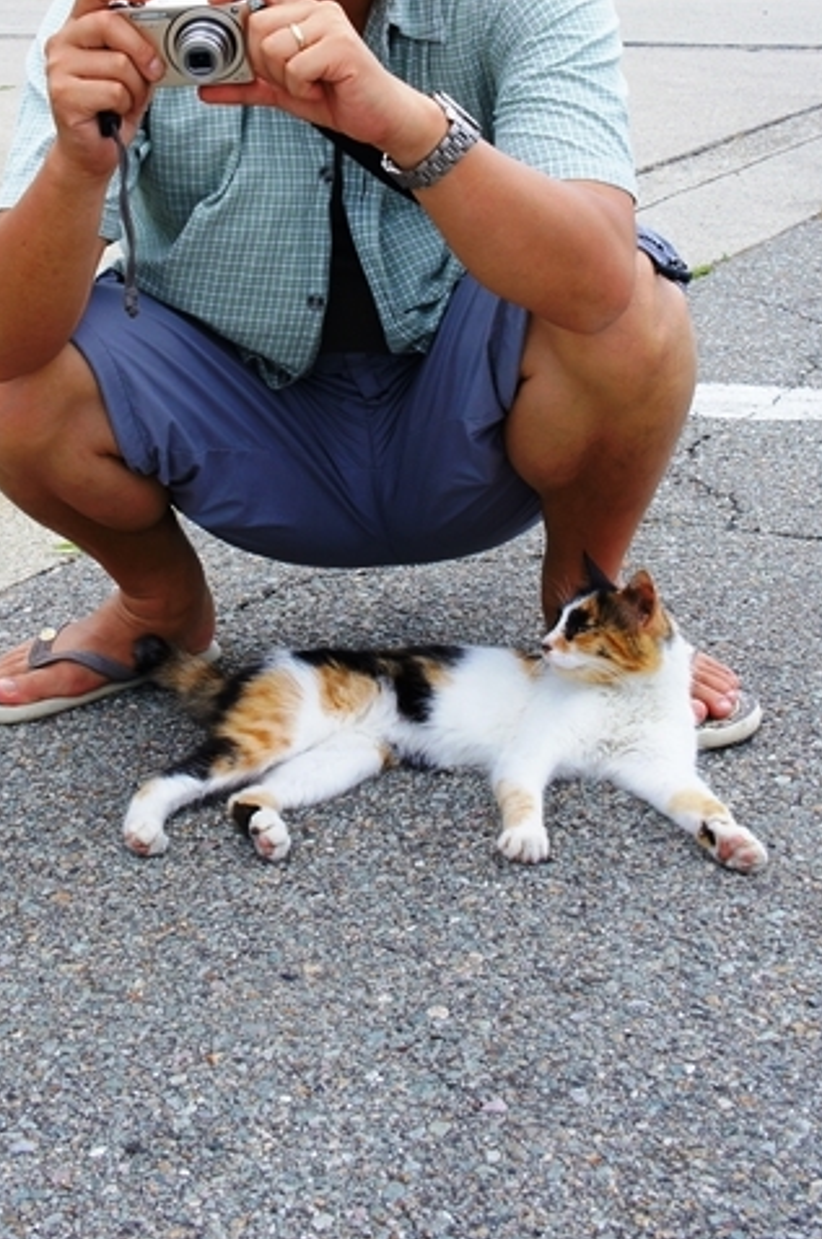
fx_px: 2332
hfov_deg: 19.9
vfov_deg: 29.0
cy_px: 226
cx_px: 284
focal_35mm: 68
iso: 200
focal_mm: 27
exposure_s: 1/100
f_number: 11
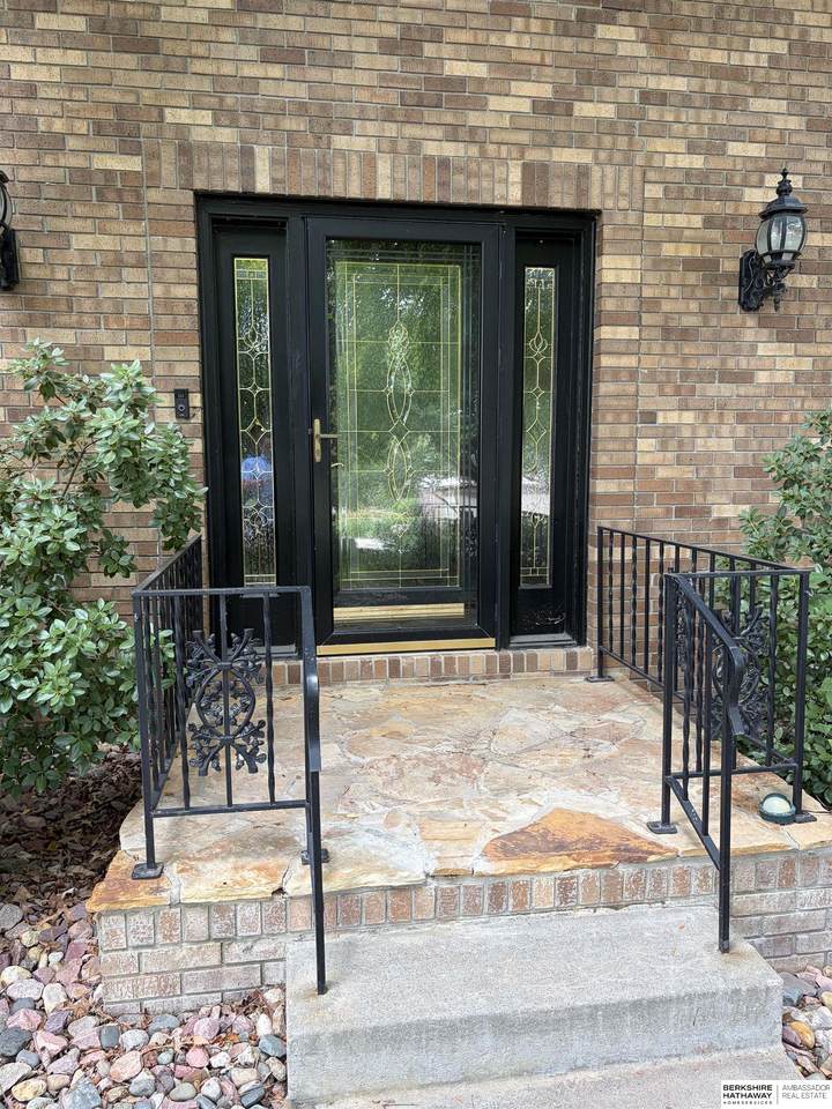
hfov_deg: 53.1
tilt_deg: -5.4
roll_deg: +1.0
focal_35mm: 26
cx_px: 416
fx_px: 833
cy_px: 554
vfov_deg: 67.3
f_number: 1.6
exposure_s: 1/121
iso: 64
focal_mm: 5.96
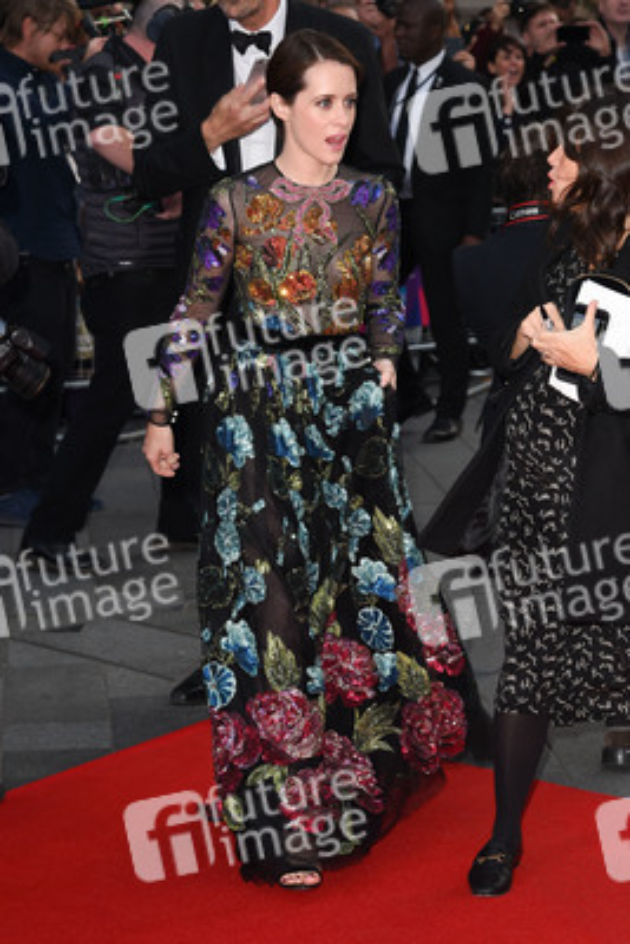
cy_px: 472
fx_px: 2046
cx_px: 315
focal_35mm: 78
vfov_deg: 26.0
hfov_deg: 17.5
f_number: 5.6
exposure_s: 1/250
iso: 640
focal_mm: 78
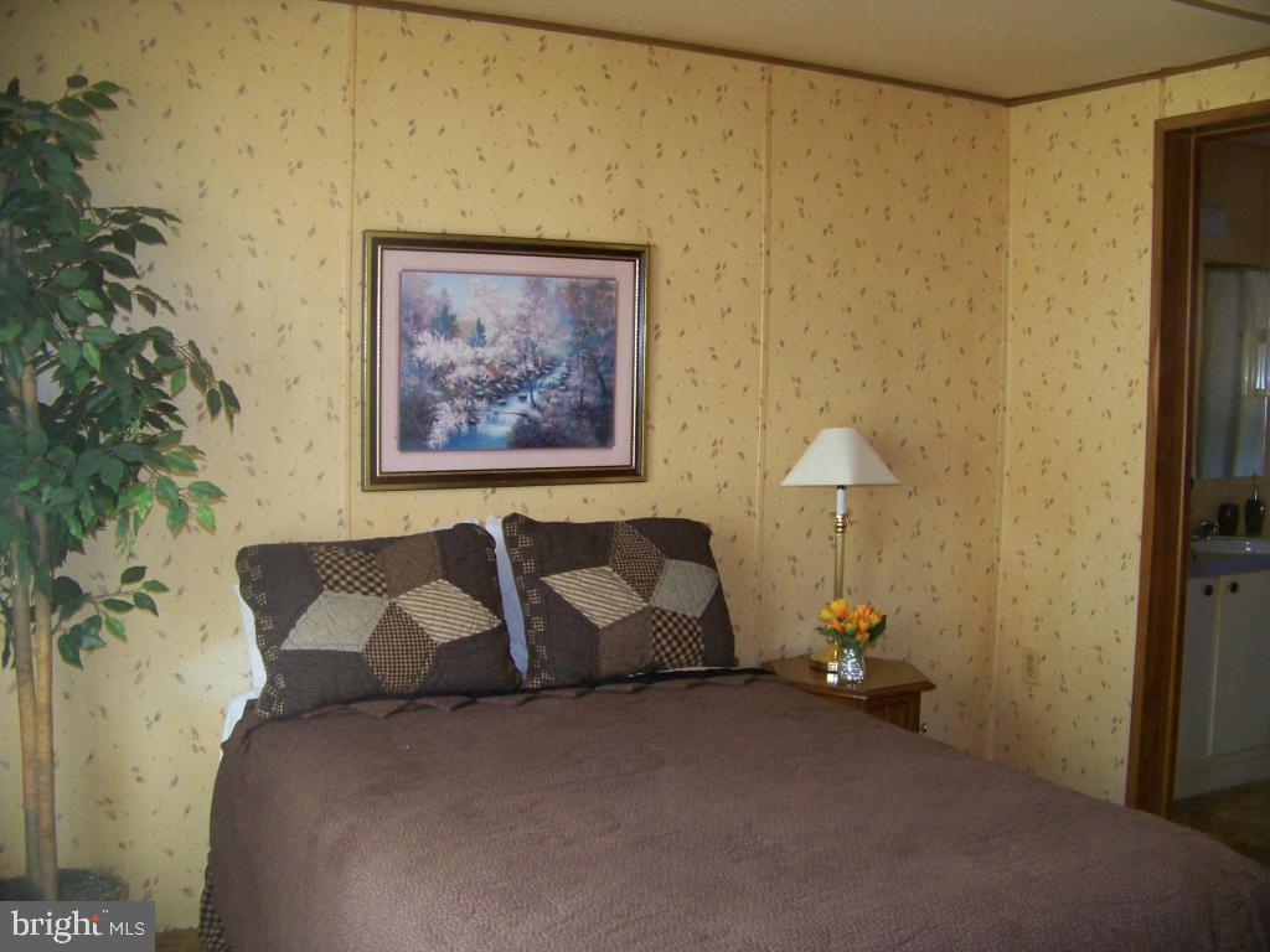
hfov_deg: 51.4
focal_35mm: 36
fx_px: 1321
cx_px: 635
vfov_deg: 39.7
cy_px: 476
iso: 200
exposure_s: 1/30
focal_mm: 5.85
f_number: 2.8
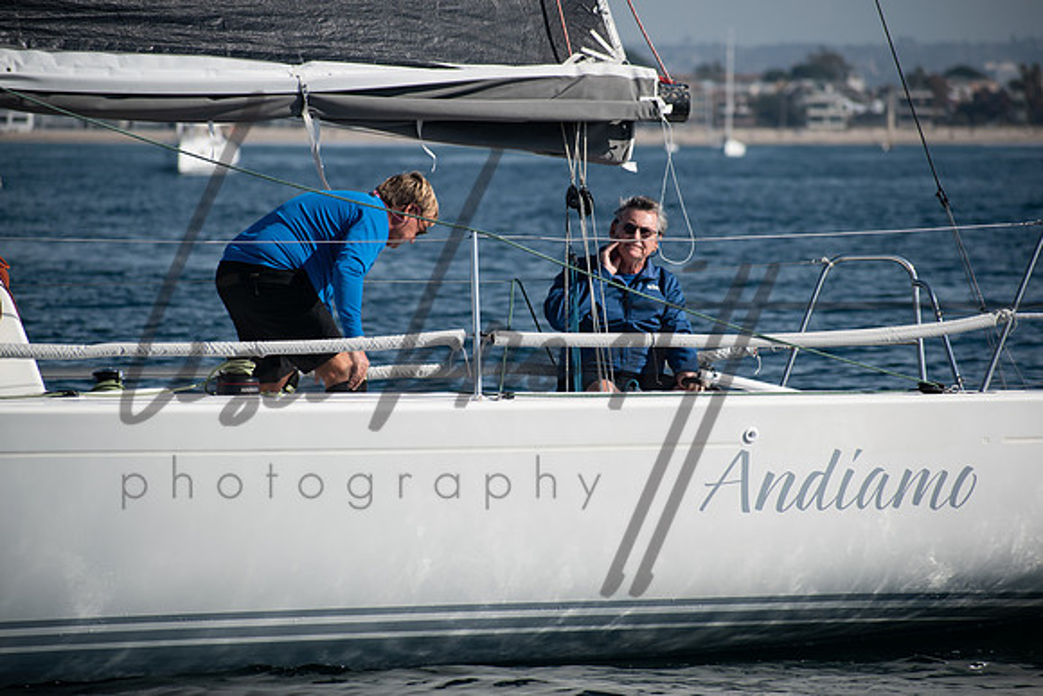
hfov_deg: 7.8
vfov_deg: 5.2
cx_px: 522
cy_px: 348
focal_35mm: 262
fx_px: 7607
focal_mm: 175
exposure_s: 1/800
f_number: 5.6
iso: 100
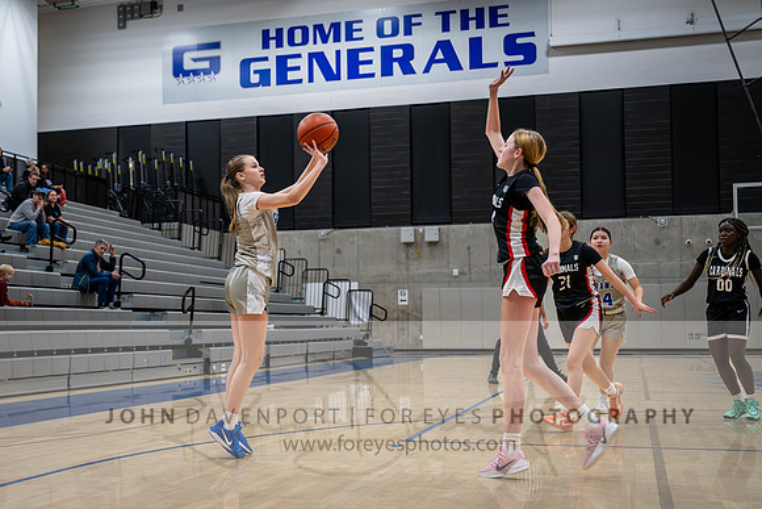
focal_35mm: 51
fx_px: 1083
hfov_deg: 38.1
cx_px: 220
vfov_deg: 26.4
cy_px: 280
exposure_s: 1/1000
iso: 4000
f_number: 2.8
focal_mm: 35
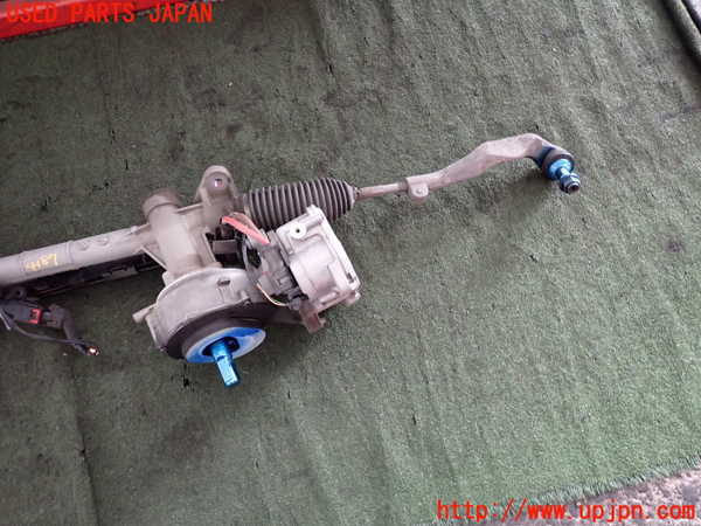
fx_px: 506
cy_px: 263
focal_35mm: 25
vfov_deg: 54.9
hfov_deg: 69.4
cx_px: 350
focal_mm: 4.5
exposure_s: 1/30
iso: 500
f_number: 2
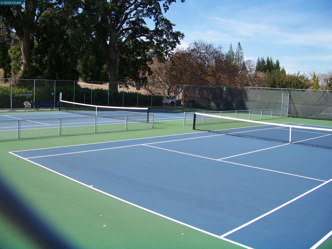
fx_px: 345
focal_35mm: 36
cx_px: 166
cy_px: 124
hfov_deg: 51.4
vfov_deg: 39.7
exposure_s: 1/800
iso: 64
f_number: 2.8
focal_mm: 5.85
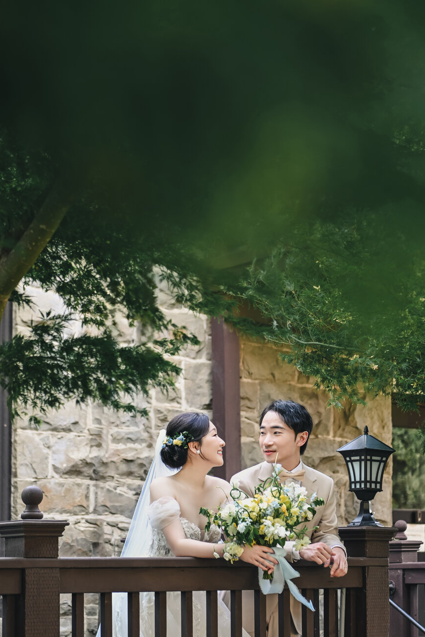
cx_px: 217
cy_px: 365
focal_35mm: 81
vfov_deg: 25.0
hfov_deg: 16.9
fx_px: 1434
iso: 400
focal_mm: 70
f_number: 3.5
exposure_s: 1/250
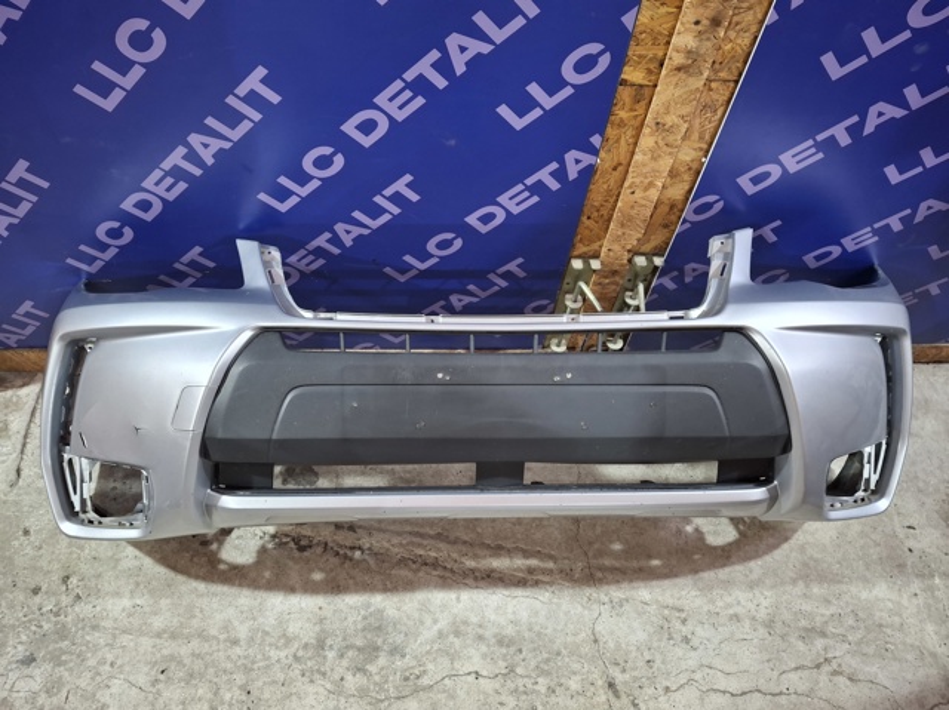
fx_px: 685
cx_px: 474
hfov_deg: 69.4
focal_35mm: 25
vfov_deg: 54.8
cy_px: 355
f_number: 1.8
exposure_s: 1/50
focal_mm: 4.69
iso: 200
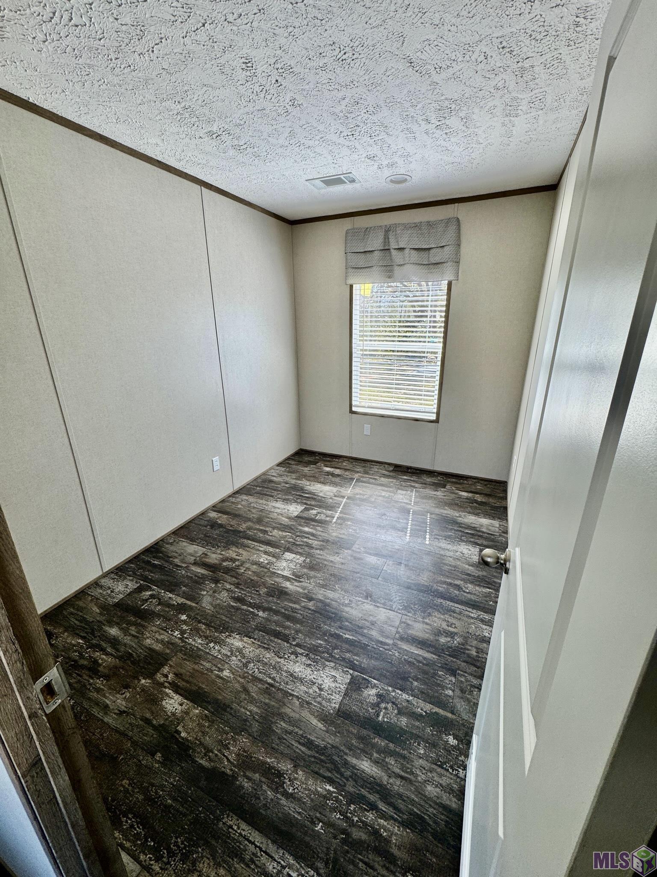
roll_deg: +0.3
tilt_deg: -17.7
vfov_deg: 102.1
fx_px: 354
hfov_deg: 85.7
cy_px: 438
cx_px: 328
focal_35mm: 14
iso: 40
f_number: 2.2
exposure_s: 1/106
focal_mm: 2.22
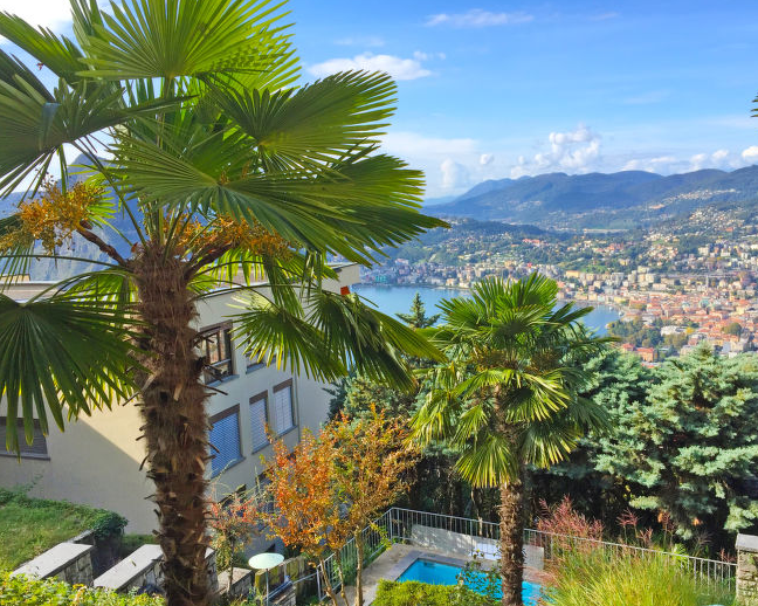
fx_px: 740
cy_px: 326
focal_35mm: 33
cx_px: 419
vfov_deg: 44.5
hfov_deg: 54.1
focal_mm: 4.15
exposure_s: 1/1163
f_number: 2.2
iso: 32
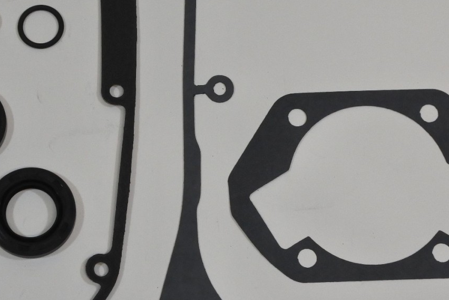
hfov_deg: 18.4
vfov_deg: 12.3
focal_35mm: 111
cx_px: 174
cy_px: 57
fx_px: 1384
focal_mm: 17.6
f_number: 4.5
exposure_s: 1/125
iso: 560
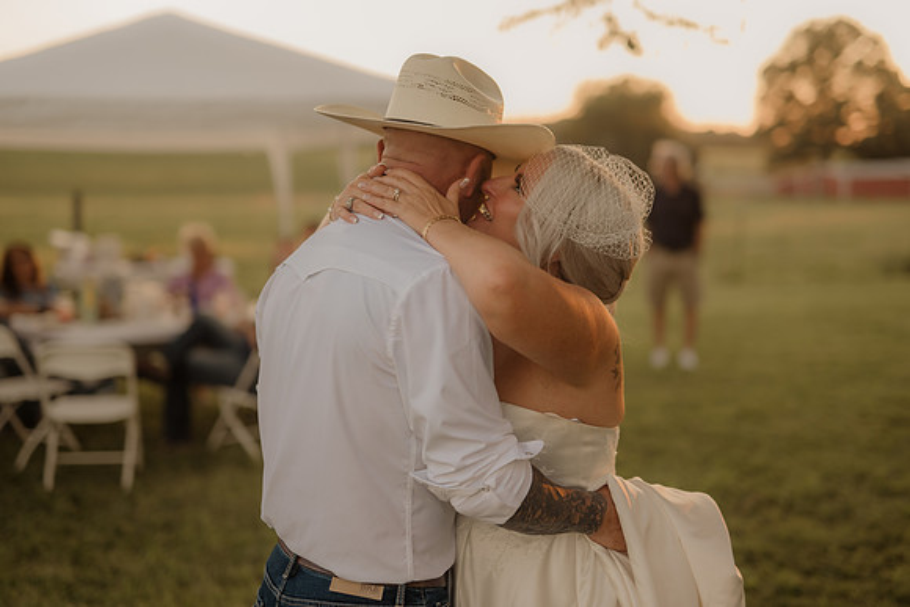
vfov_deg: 27.0
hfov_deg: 39.6
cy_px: 304
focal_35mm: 50
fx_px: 1264
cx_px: 455
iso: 200
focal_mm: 50
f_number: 2.8
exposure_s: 1/400
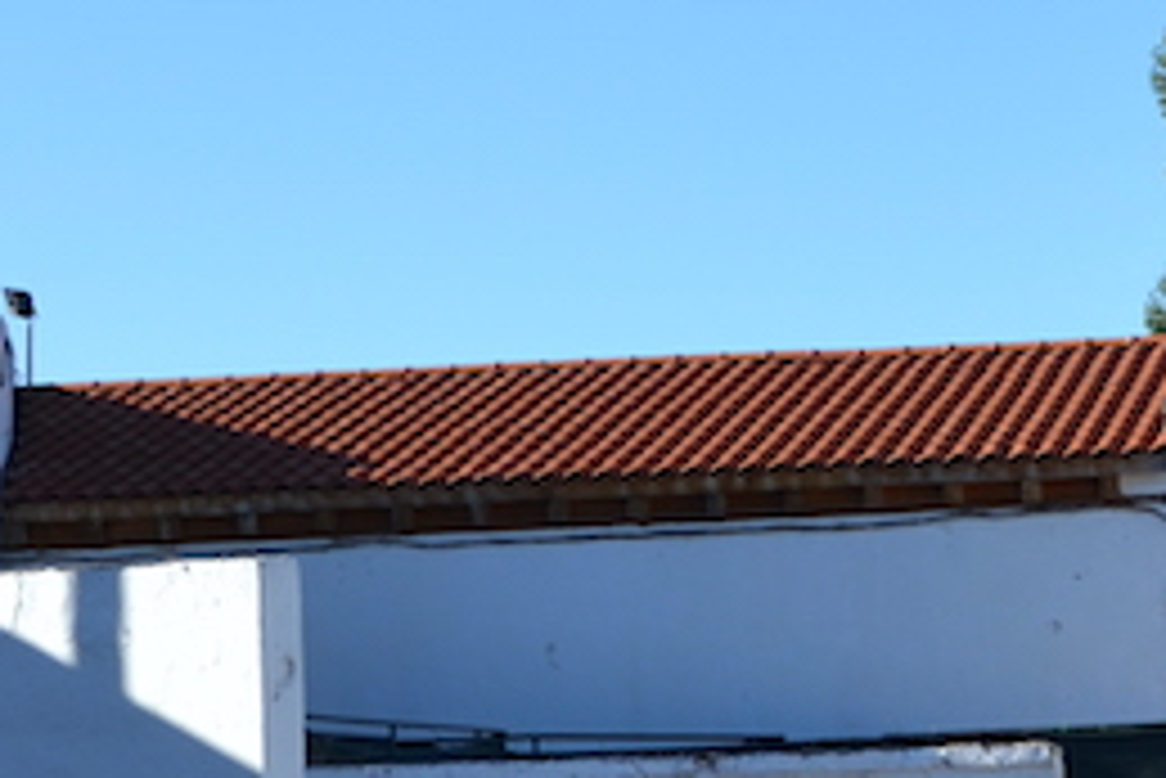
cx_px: 1432
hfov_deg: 11.3
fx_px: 5768
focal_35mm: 178
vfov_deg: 7.7
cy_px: 479
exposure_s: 1/250
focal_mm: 30
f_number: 8
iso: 100
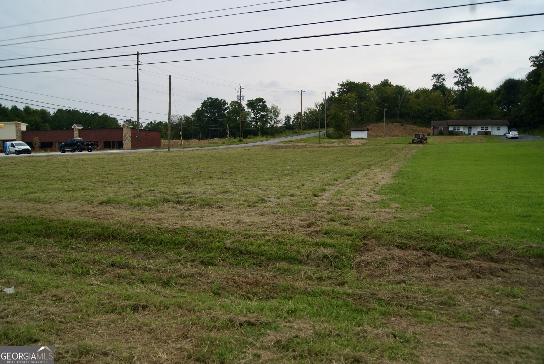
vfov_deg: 48.0
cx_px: 272
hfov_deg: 67.3
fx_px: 408
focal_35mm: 27
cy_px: 182
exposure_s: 1/160
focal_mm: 18
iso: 100
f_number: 9
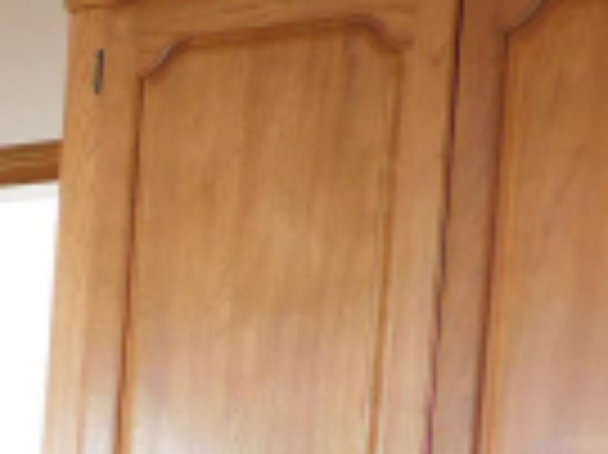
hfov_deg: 15.0
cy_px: 625
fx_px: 2001
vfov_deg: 12.5
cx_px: -484
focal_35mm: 114
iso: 140
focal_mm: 4
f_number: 3
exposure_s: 1/30
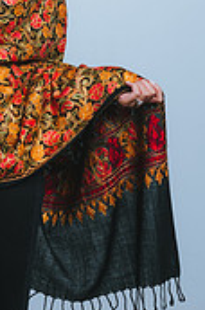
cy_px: 36
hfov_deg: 6.1
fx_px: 1912
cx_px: -36
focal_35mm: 223
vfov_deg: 9.2
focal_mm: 85
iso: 100
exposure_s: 1/160
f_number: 4
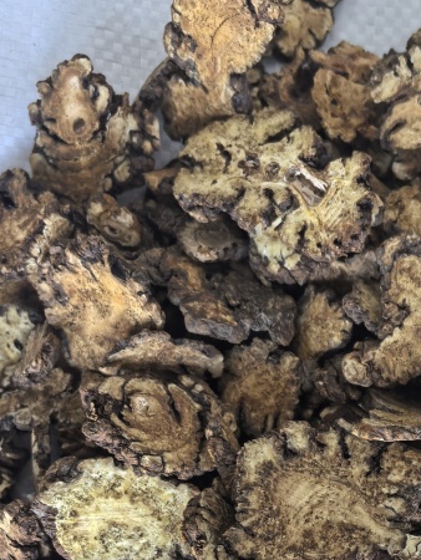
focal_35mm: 64
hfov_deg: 22.3
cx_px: 397
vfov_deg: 28.0
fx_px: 1037
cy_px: 590
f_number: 2
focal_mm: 5.75
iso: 80
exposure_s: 1/100
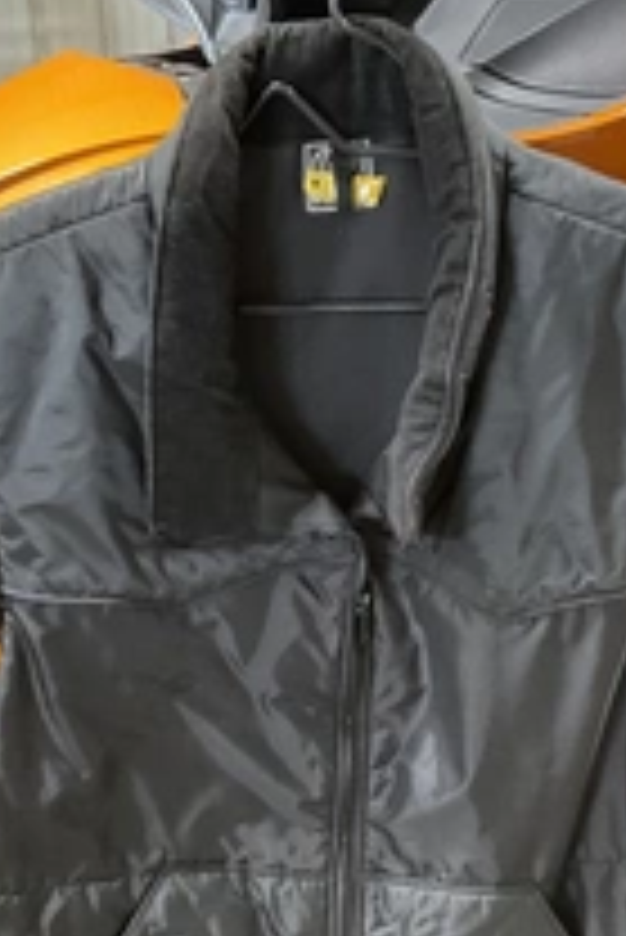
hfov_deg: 23.4
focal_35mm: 58
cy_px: 652
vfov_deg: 34.0
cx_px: 369
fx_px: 1510
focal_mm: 3
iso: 320
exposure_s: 1/30
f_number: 1.8
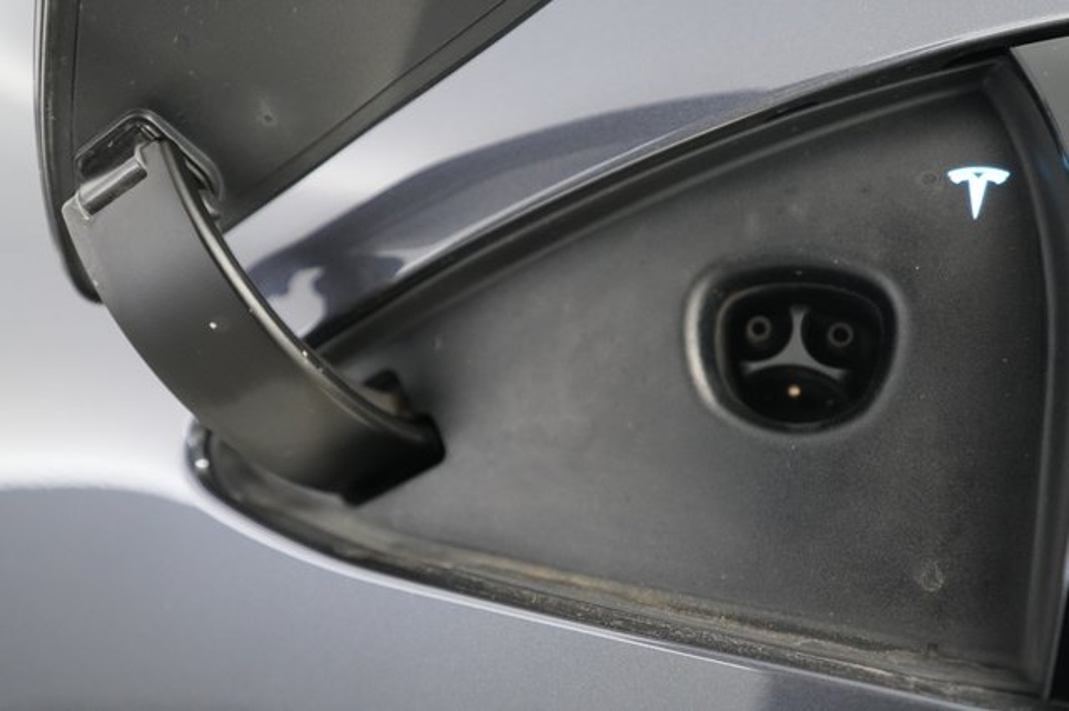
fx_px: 831
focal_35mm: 28
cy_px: 356
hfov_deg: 65.5
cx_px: 534
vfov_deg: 46.4
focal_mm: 28
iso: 4000
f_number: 2.8
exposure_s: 1/60
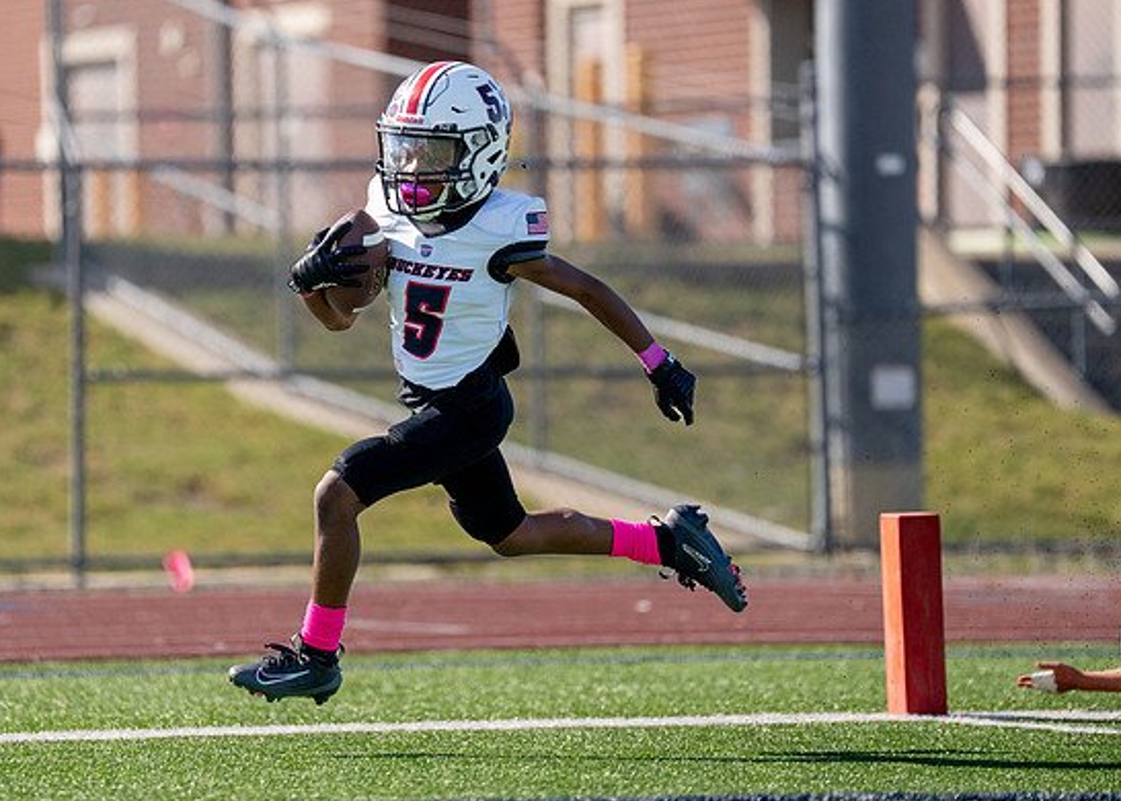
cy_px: 355
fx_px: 9265
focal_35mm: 291
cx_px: 439
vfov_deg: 4.9
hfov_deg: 6.9
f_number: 2.8
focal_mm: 200
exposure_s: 1/8000
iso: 320
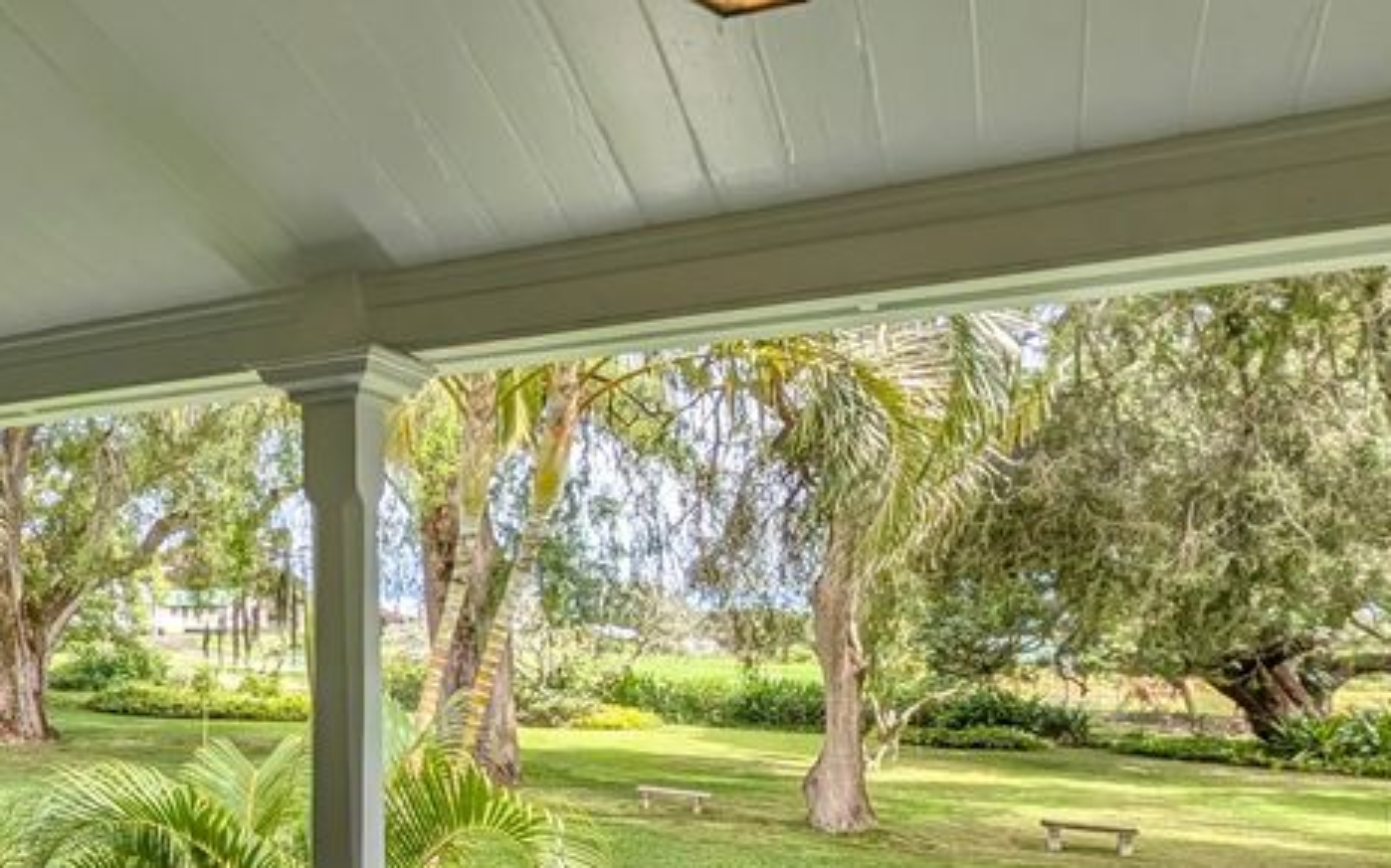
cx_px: 304
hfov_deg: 61.7
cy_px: 622
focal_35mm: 28
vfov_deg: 43.5
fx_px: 1061
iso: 47
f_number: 1.7
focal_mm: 2.02
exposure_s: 1/1300
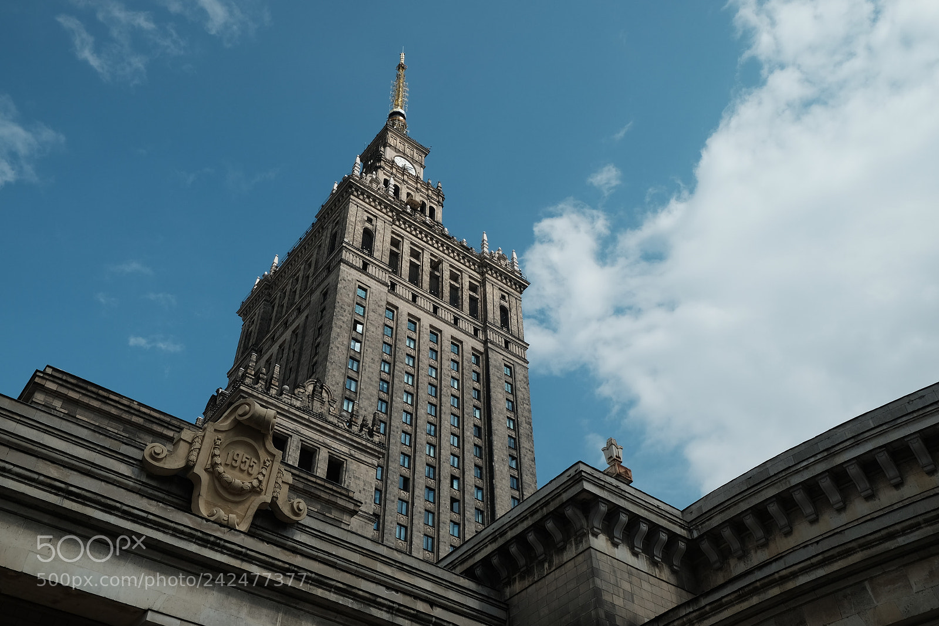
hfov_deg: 58.7
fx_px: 834
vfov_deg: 41.1
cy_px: 313
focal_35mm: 32
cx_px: 470
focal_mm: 21.4
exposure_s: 1/110
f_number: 11
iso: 200
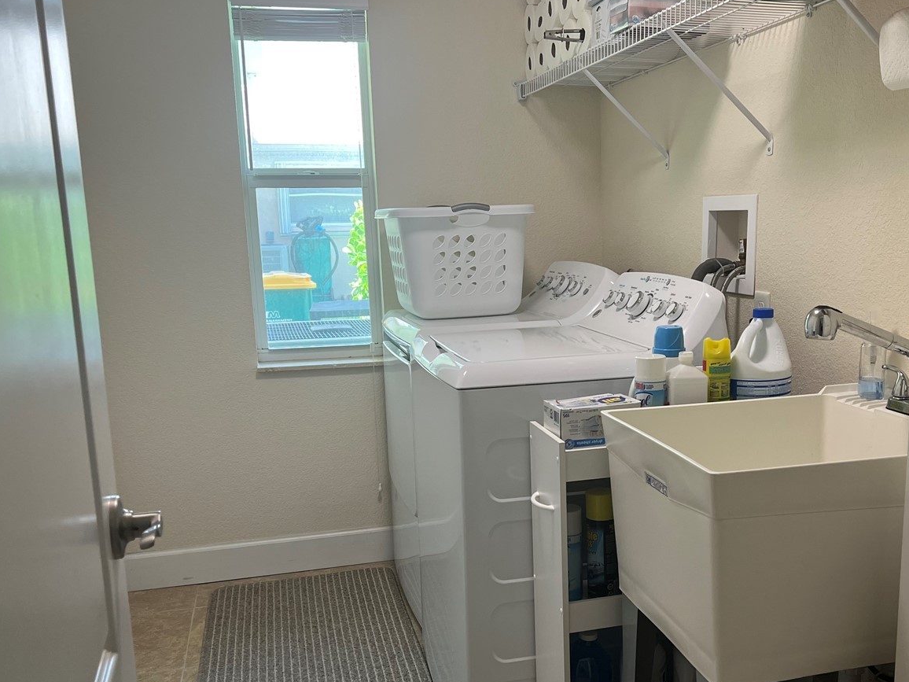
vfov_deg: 39.5
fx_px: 945
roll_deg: +0.6
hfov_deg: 51.1
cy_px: 398
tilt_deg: -11.3
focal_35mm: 36
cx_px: 539
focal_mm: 5.7
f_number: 1.5
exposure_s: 1/120
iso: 125
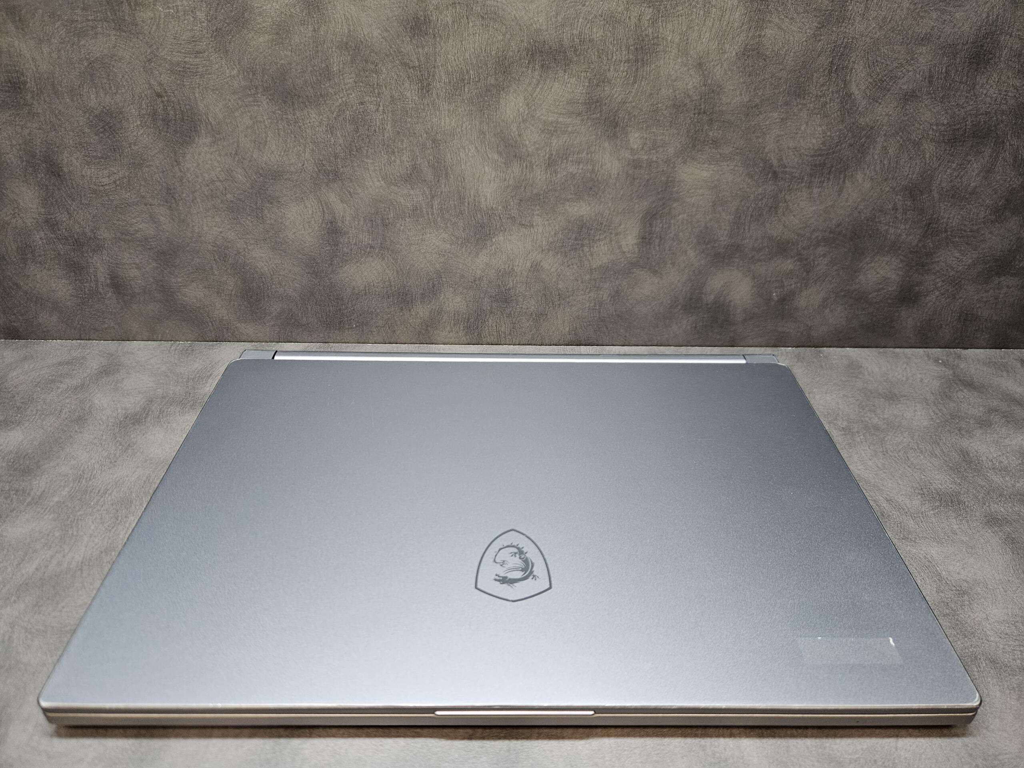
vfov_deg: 58.9
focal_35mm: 23
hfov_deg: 73.9
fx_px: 680
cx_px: 512
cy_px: 384
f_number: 1.8
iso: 400
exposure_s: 1/359
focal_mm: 5.4
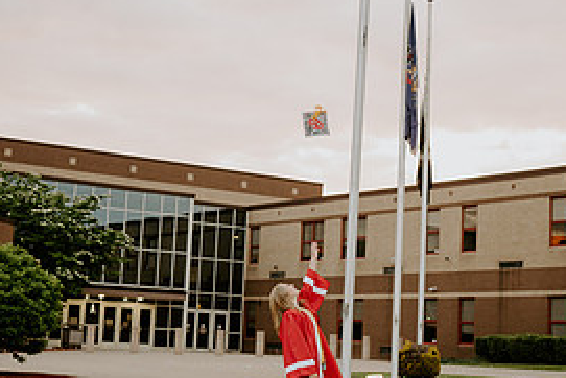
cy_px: 141
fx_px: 1180
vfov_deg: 18.2
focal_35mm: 75
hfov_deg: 26.9
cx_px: 332
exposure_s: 1/200
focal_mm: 35
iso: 320
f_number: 2
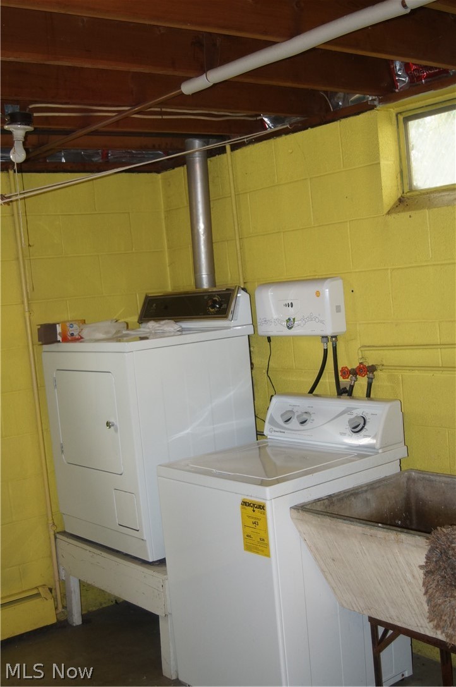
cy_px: 344
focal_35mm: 42
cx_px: 228
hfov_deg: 31.8
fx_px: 800
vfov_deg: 46.4
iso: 500
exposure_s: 1/60
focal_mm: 28
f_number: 4
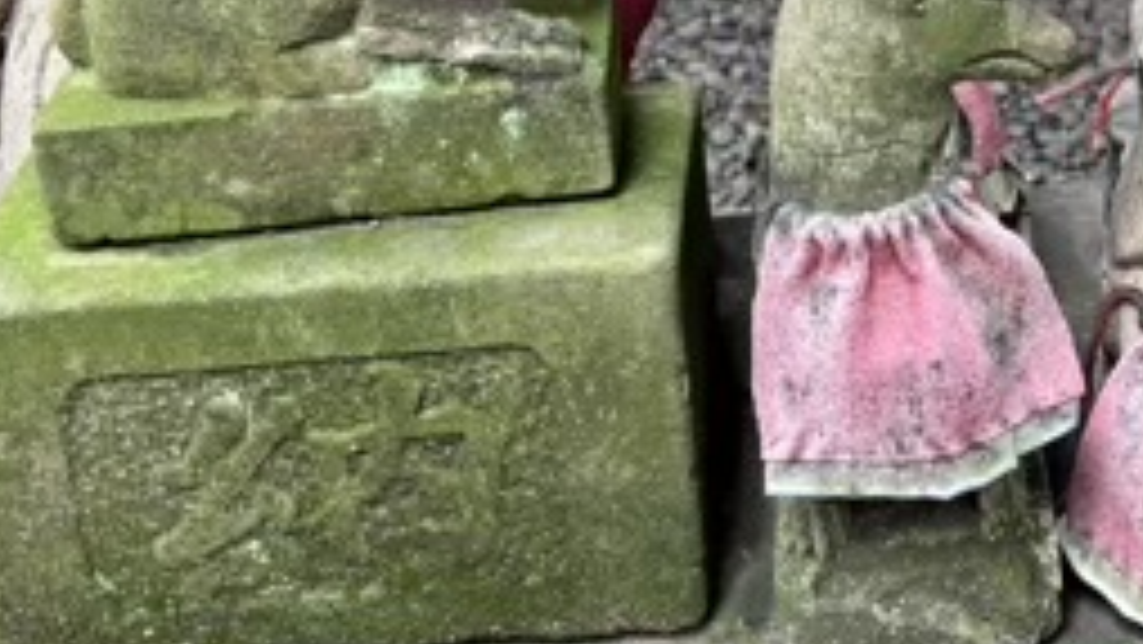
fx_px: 2365
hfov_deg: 26.2
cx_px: 1058
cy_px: -20
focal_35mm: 78
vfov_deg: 15.2
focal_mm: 5.96
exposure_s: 1/94
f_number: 1.6
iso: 125
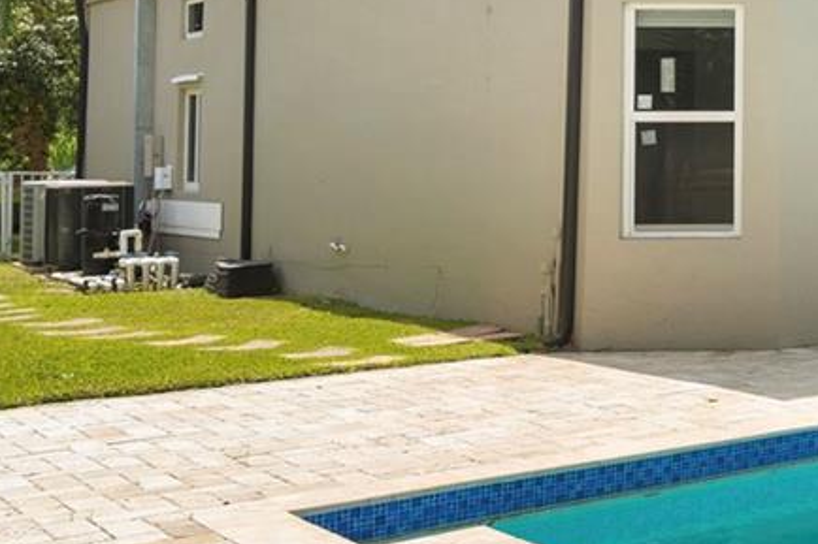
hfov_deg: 26.6
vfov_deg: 21.2
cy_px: -124
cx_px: 1159
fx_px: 1340
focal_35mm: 59
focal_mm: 16
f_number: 5
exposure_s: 1/60
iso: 100
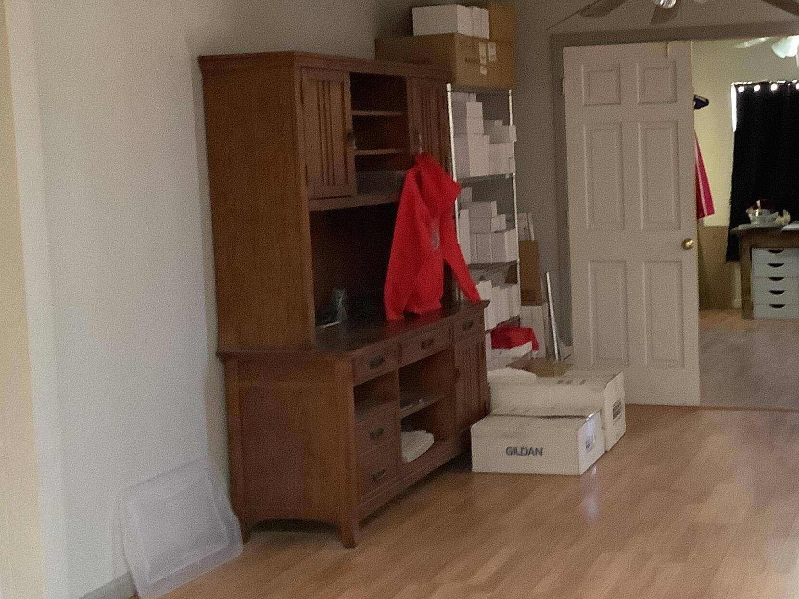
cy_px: 234
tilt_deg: -5.3
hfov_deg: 33.5
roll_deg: +2.9
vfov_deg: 26.0
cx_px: 618
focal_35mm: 56
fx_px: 1293
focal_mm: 3.3
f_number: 2.4
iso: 320
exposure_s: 1/33
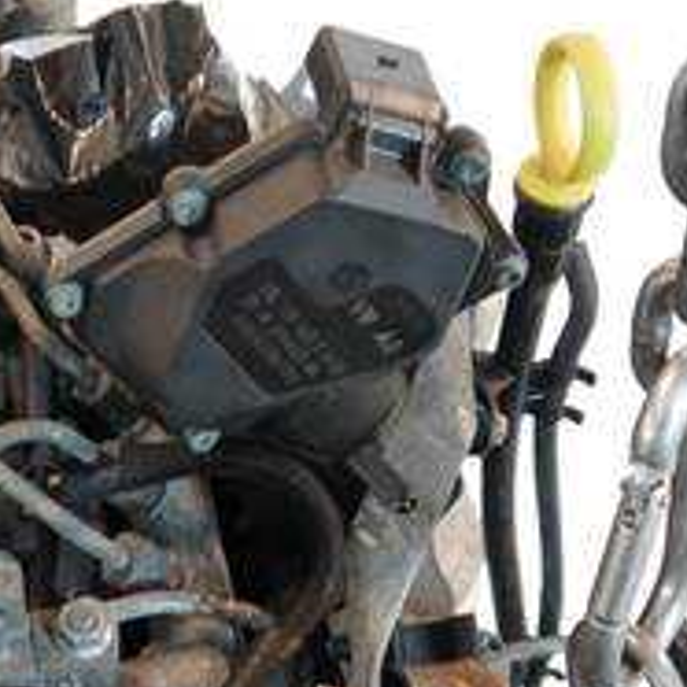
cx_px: -11
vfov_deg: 26.9
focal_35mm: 64
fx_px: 1437
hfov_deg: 25.5
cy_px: 392
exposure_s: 1/125
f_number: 3.5
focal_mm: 14
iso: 1000
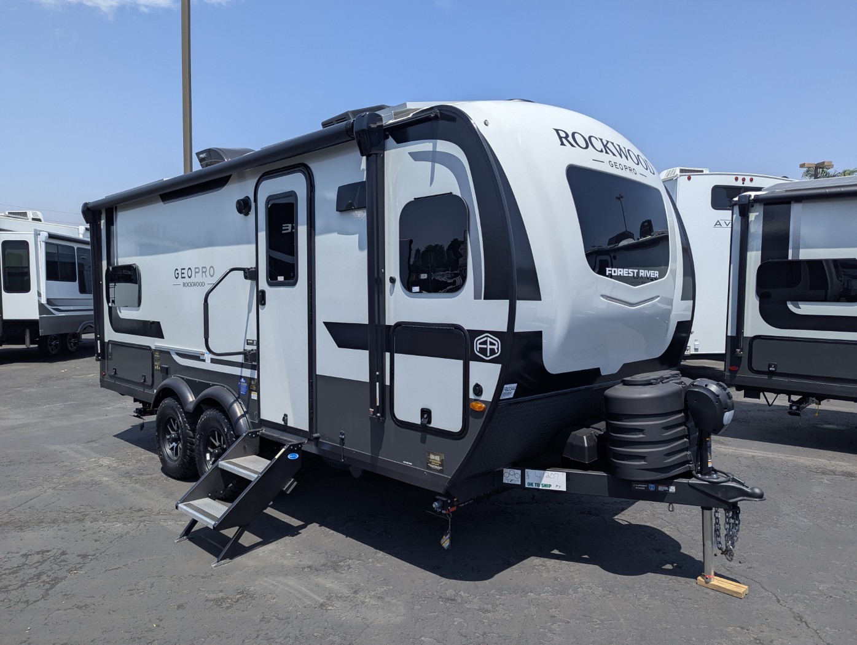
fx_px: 595
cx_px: 428
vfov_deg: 56.9
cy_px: 322
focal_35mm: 24
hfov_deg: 71.5
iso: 49
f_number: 1.85
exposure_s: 1/2762
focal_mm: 6.81
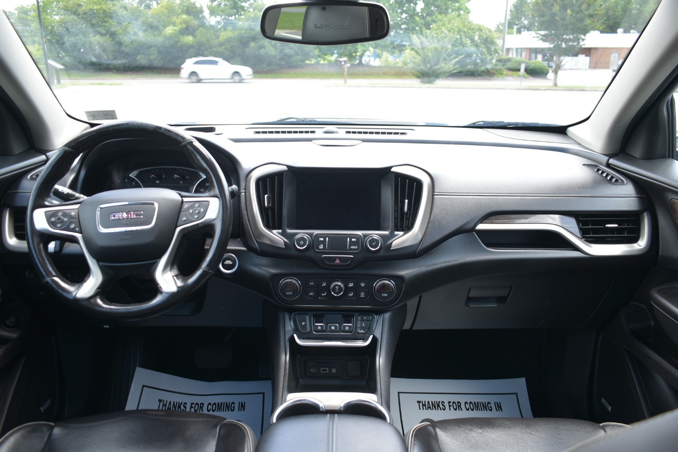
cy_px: 226
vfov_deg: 43.6
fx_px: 565
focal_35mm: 30
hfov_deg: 61.9
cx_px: 339
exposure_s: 1/40
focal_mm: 20
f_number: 3.5
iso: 100
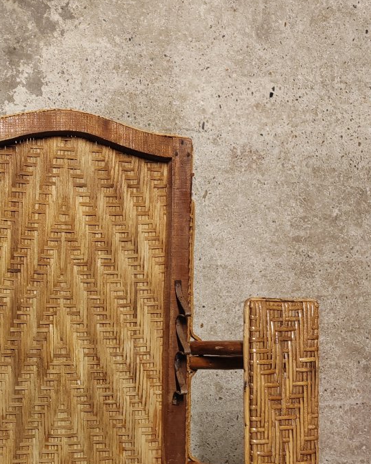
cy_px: 374
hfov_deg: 31.1
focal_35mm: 47
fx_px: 645
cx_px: 61
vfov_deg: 38.0
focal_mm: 5.52
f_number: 1.9
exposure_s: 1/50
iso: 1000
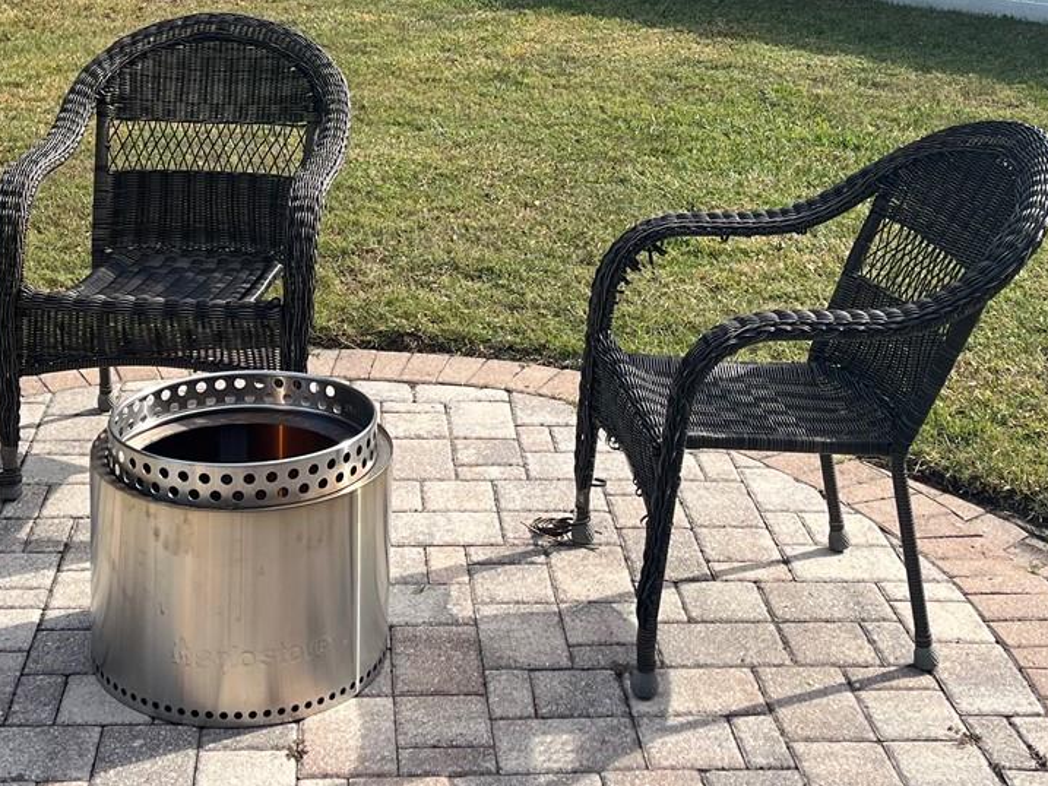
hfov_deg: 33.2
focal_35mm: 58
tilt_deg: -13.7
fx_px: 1756
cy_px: 126
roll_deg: +0.1
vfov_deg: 24.7
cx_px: 478
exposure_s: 1/1890
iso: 50
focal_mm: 5.1
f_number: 1.6
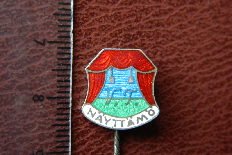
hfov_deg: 18.9
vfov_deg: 12.7
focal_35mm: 108
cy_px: 86
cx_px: 116
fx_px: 696
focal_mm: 18.6
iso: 400
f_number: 4.5
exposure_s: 1/25
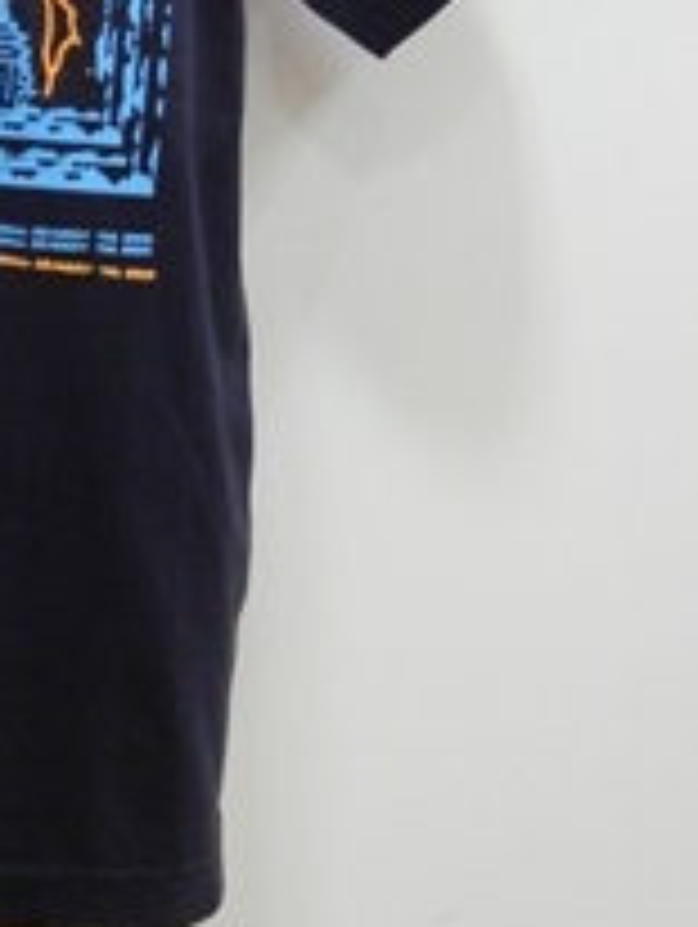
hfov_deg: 15.4
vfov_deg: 20.6
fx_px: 2495
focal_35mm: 93
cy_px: 72
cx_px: -113
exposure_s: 1/30.1
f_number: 3.5
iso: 400
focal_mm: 5.4
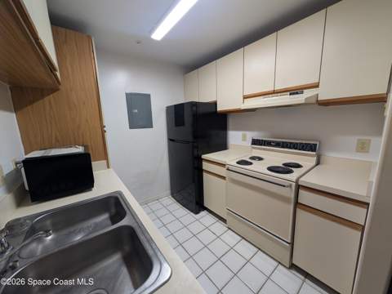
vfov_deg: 94.5
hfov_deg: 110.5
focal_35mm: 12
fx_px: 136
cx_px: 196
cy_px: 147
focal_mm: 2.02
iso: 54
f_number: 1.7
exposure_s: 1/60
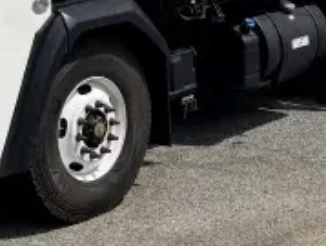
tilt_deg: -3.8
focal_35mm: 107
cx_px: 95
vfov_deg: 13.6
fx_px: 1010
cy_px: -27
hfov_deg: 18.3
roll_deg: +1.6
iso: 80
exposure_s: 1/11905
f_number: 1.78
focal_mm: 6.76
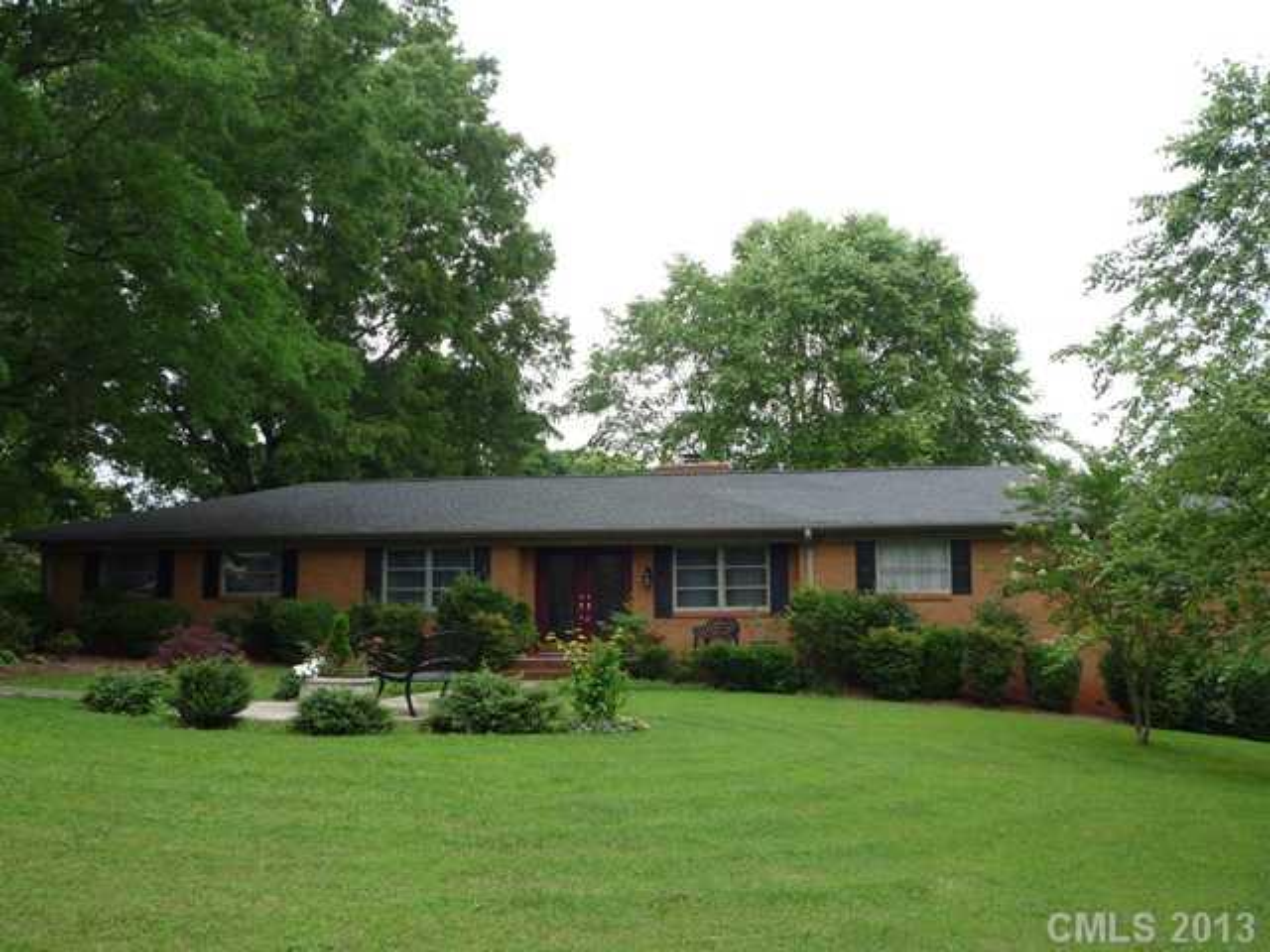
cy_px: 476
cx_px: 635
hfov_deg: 51.4
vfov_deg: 39.7
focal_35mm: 36
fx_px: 1321
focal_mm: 5.3
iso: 100
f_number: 3.4
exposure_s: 1/320
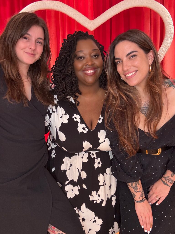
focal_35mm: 30
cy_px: 117
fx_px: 202
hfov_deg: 46.8
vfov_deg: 60.0
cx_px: 88
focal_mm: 2.69
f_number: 1.9
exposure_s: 1/60
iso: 200
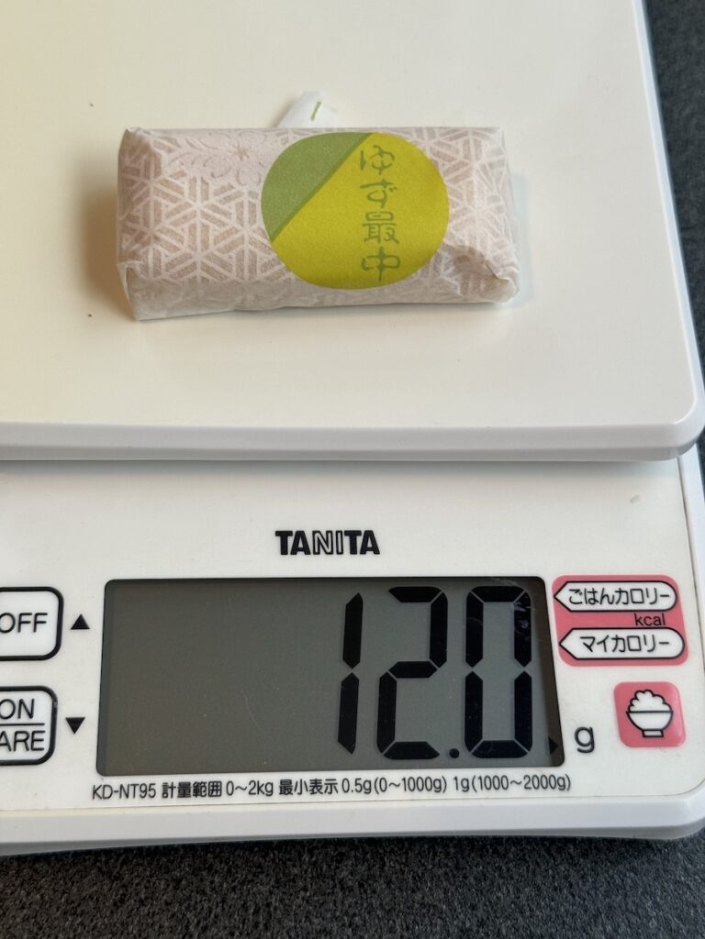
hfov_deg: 30.3
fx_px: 1303
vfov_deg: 39.7
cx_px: 352
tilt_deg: -63.6
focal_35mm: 48
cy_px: 470
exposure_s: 1/121
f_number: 1.78
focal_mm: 6.86
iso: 100
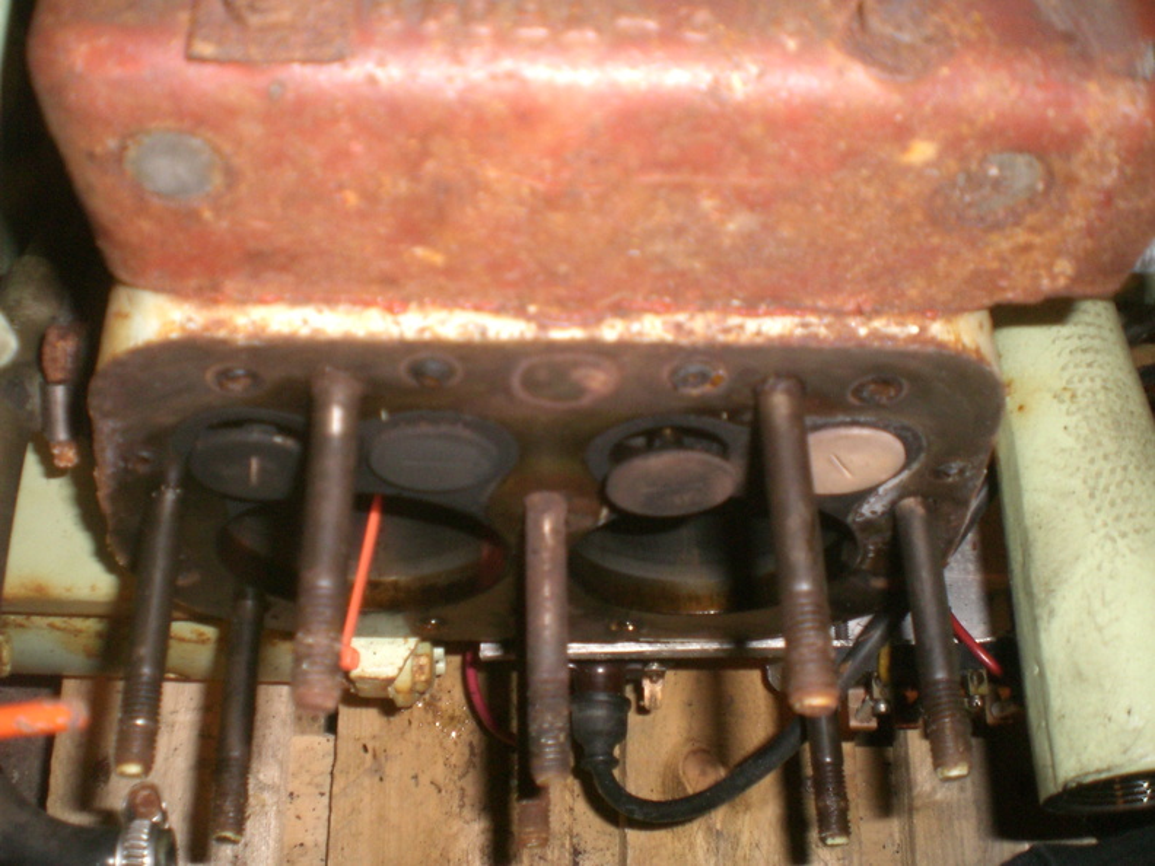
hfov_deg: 49.0
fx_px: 1268
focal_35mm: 38
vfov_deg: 37.7
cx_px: 578
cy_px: 433
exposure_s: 1/60
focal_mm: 6.3
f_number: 3.1
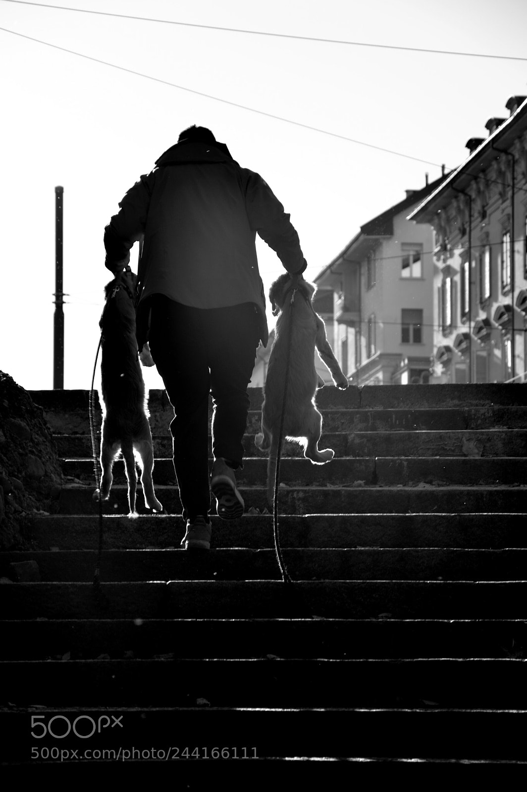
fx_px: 2639
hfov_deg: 11.4
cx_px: 264
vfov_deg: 17.1
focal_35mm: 120
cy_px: 396
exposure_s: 1/160
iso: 100
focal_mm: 80
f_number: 5.3
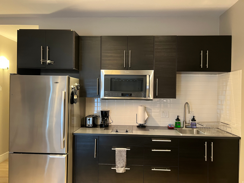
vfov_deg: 53.1
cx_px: 122
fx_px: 183
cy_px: 92
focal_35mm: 26
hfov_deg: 67.3
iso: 500
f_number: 1.5
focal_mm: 5.7
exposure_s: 1/60
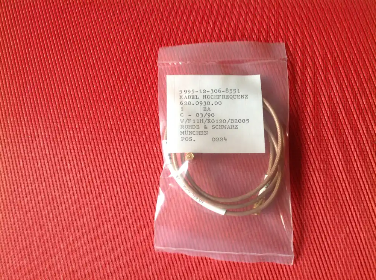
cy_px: 140
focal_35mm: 35
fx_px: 379
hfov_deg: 52.7
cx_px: 188
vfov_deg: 40.6
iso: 64
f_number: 2.4
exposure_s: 1/30
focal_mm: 4.28
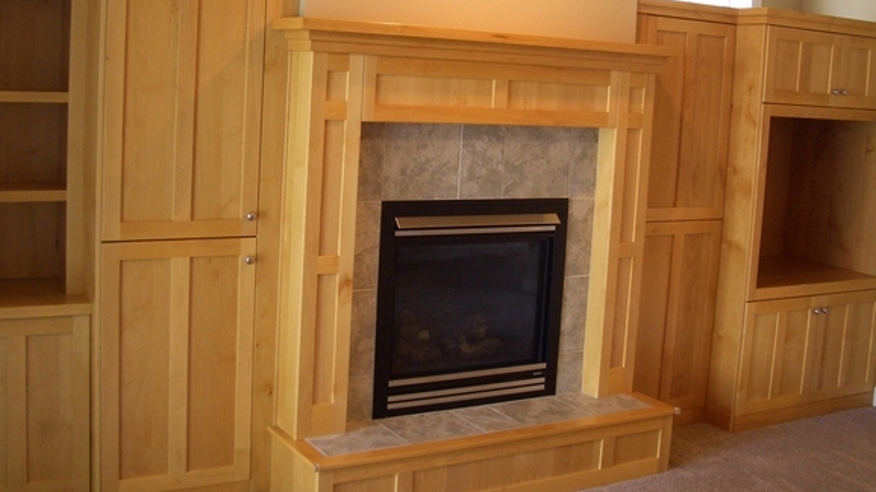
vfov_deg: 27.0
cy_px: 180
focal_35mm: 44
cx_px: 404
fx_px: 1022
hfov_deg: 46.4
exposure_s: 1/20
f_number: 2.6
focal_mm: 5.8
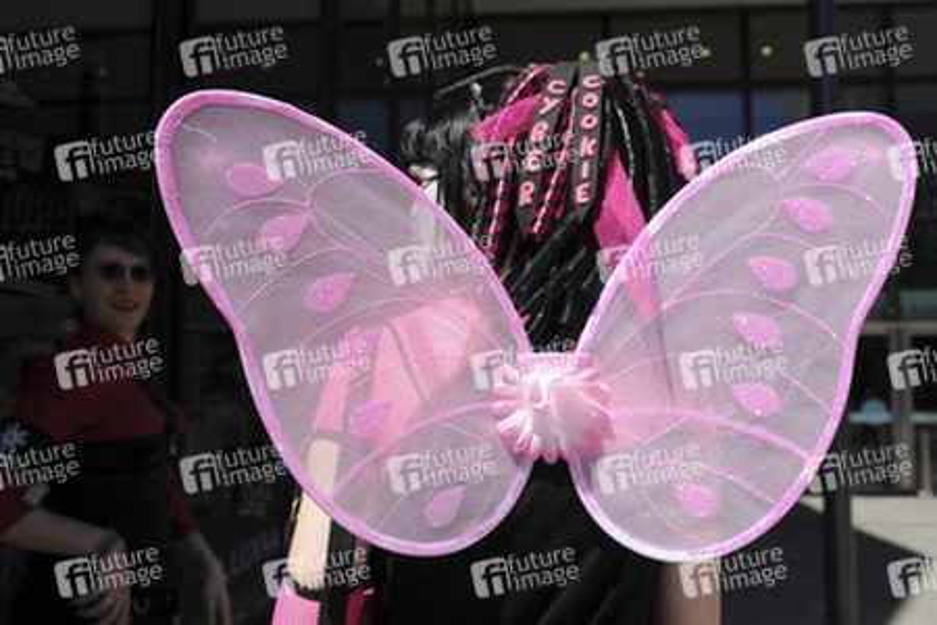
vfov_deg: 37.9
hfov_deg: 54.4
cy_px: 312
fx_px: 911
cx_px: 468
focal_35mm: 35
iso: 320
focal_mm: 35
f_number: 7.1
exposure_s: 1/1250
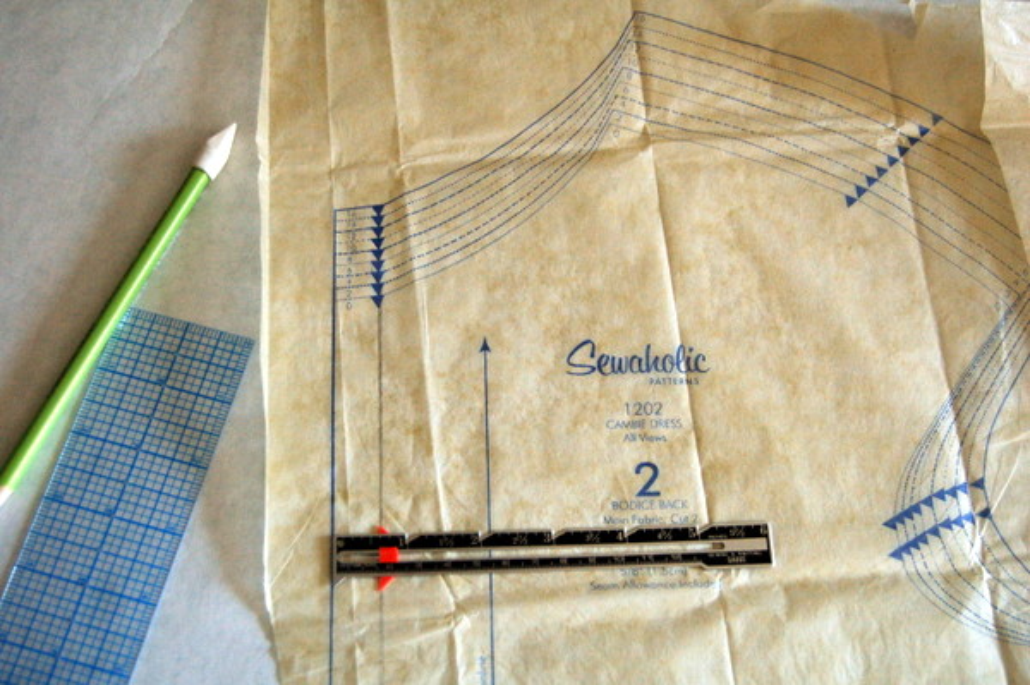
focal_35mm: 51
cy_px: 342
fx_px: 1458
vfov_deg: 26.4
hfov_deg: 38.9
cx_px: 515
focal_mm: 34
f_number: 5
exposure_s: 1/100
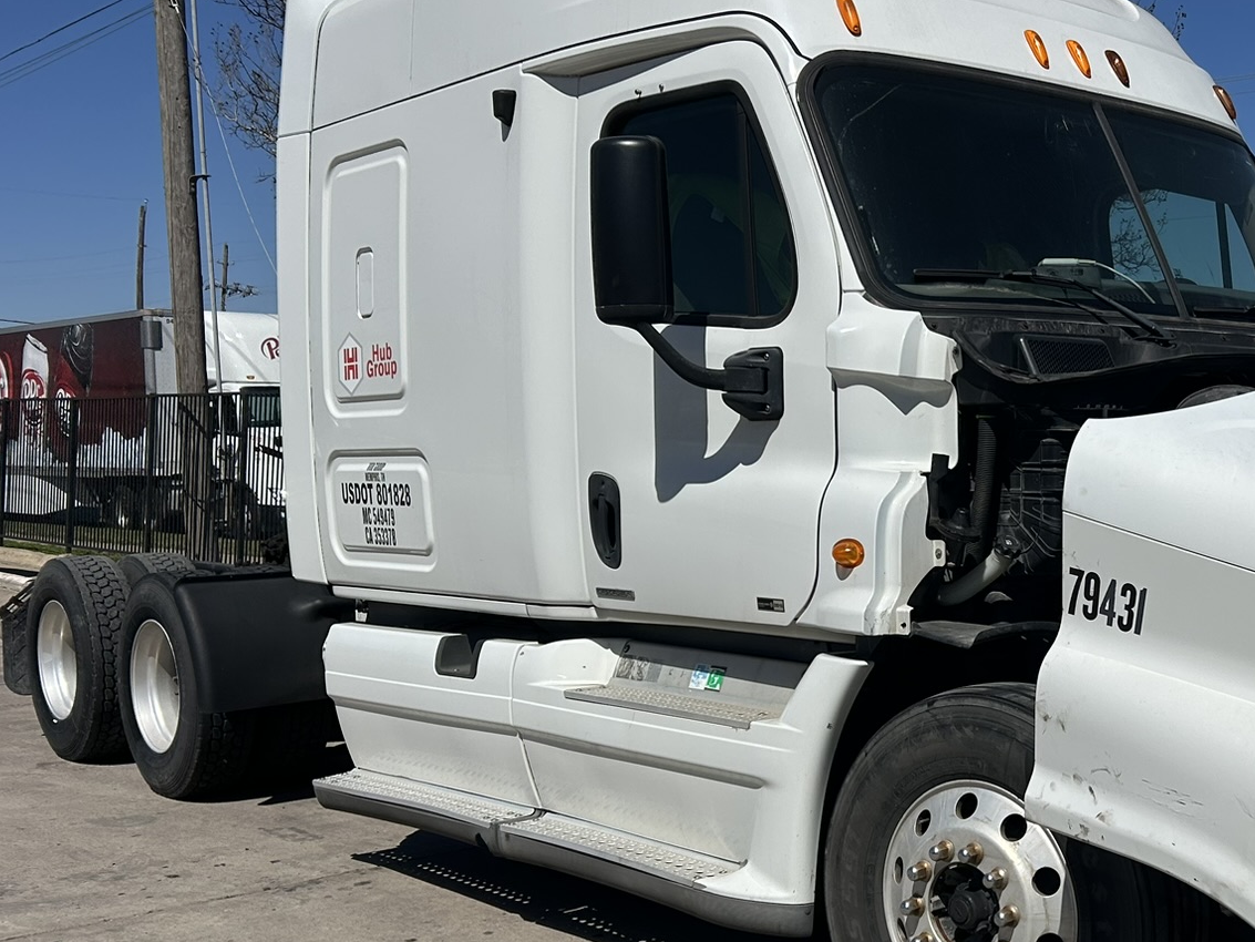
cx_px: 1062
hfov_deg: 38.4
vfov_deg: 30.8
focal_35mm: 47
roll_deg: -1.0
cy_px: 580
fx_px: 1704
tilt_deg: -4.6
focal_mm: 5.7
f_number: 1.5
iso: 50
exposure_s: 1/12658
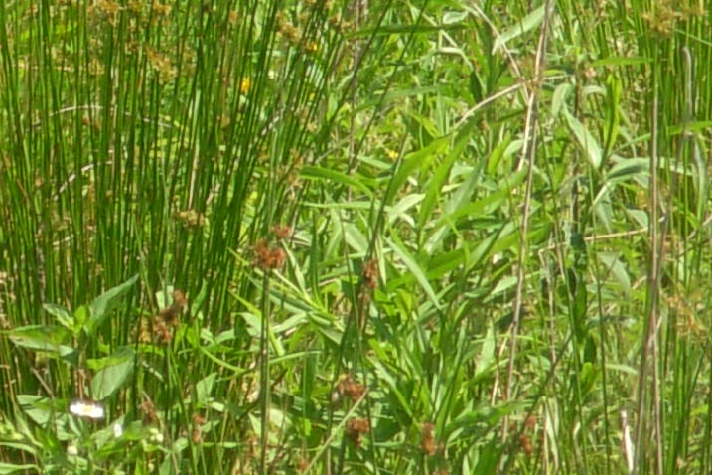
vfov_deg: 1.9
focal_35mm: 714
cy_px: -433
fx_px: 14120
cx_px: -31
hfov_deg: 2.9
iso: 79
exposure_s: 1/242
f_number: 5
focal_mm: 31.4
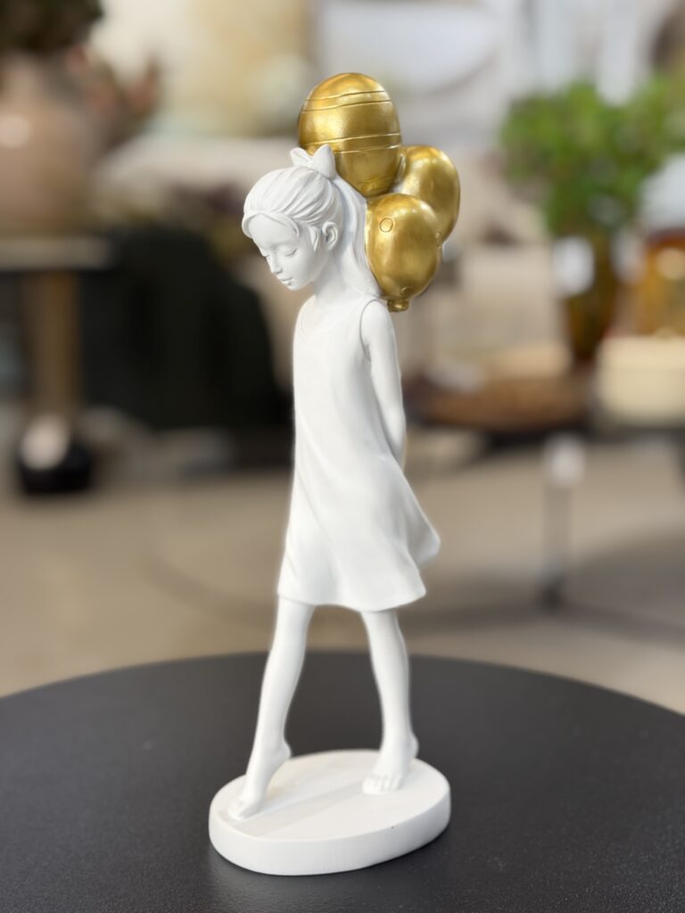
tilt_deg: -10.0
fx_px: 1266
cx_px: 342
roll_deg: -2.3
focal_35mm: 48
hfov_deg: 30.3
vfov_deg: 39.7
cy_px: 456
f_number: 1.78
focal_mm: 6.76
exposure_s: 1/60
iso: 64
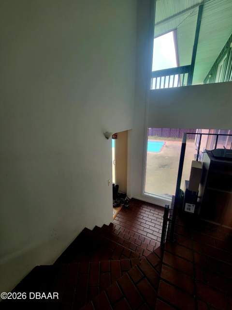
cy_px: 155
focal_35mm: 13
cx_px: 116
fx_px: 116
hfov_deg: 89.9
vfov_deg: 106.2
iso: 100
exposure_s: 1/120
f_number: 2.2
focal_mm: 2.2
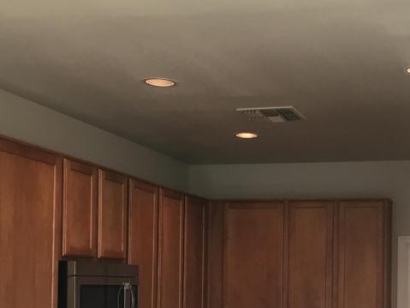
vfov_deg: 23.1
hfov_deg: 30.3
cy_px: 273
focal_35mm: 62
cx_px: 342
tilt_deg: +1.0
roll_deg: +0.1
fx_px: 734
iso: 64
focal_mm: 4.15
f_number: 2.2
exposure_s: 1/30
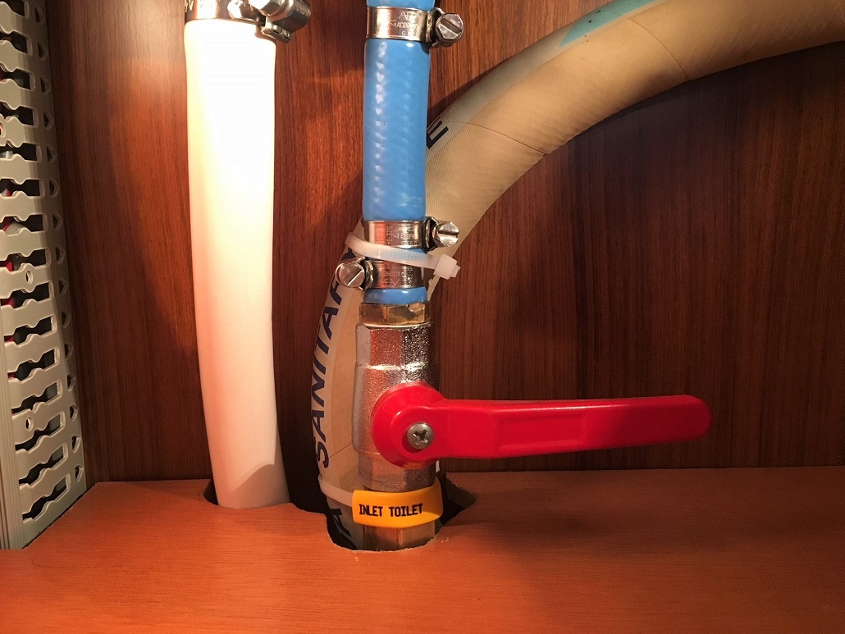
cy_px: 308
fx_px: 732
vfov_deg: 46.8
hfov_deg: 60.0
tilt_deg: -8.5
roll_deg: +0.3
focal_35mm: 30
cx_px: 423
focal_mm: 4.15
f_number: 2.2
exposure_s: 1/33
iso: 200
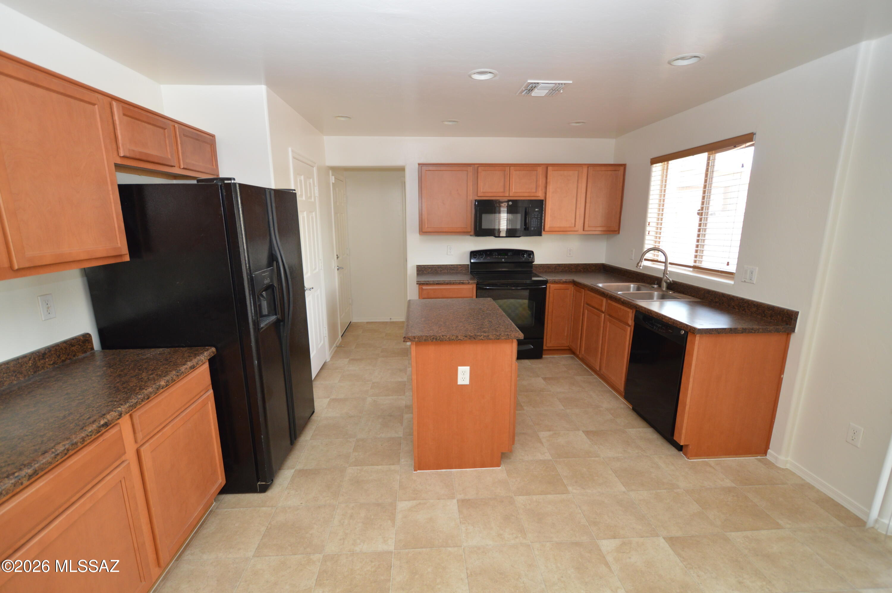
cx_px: 446
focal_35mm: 15
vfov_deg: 77.2
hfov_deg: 100.4
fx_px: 371
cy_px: 296
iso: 400
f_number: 3.5
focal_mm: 10
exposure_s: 1/60
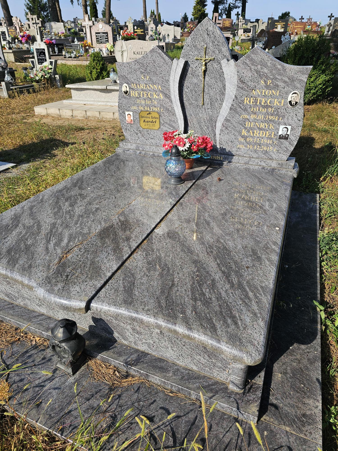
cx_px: 169
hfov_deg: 58.9
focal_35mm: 23
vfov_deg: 73.9
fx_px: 299
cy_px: 226
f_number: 1.7
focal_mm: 6.3
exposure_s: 1/559
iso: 10
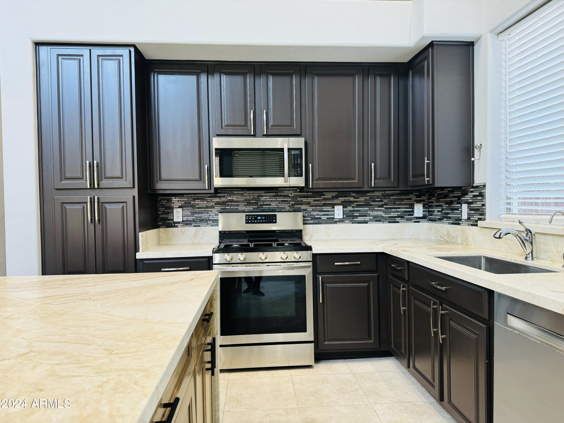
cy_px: 212
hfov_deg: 71.6
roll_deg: +0.4
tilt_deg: -1.3
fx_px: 391
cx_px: 282
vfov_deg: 56.8
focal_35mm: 24
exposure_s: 1/60
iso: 200
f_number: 1.78
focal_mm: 6.76
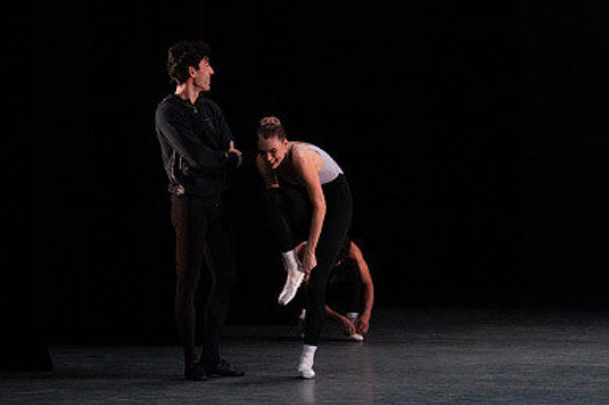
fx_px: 5123
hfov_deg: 6.8
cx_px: 355
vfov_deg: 4.5
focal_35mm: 303
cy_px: 139
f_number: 8
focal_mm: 200
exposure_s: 1/500
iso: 12800
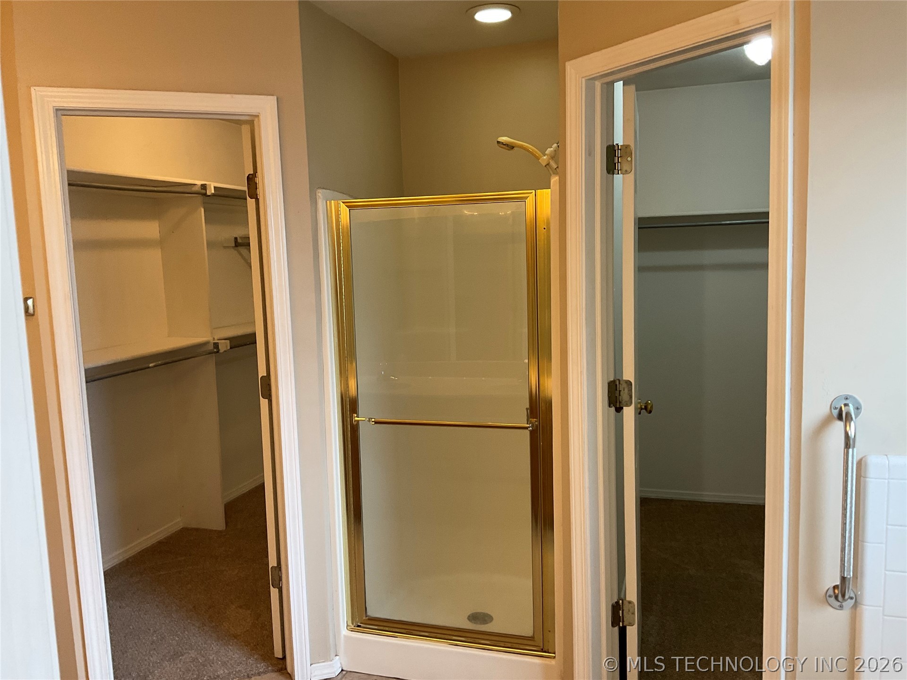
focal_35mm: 29
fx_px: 760
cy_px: 340
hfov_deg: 61.7
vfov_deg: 48.2
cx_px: 454
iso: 64
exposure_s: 1/60
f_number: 1.8
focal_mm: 3
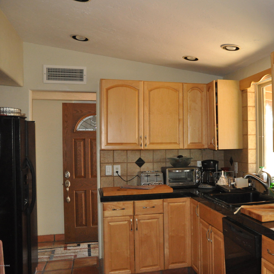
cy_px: 135
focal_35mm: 35
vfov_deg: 47.2
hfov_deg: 45.6
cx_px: 206
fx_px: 313
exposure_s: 1/200
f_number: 5.6
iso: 1600
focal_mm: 18
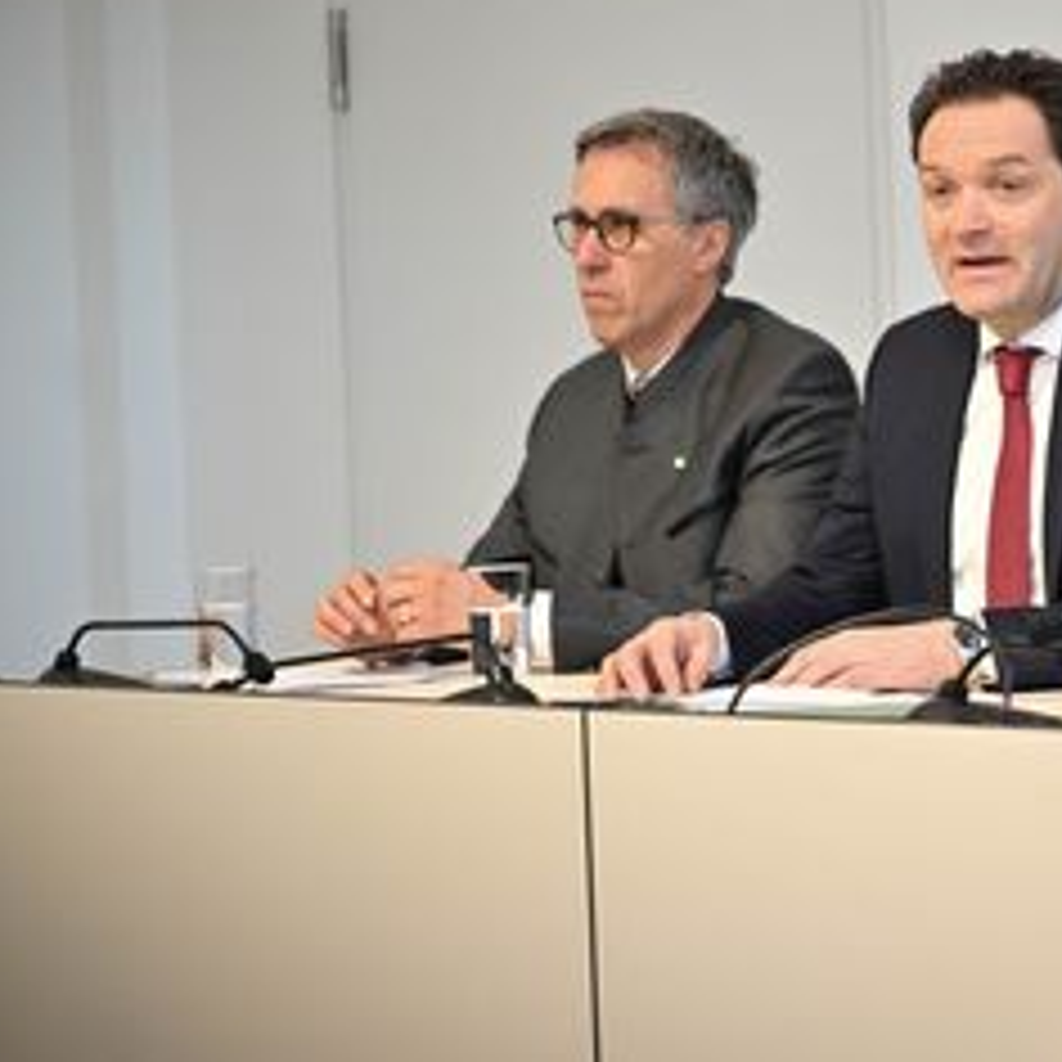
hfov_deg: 13.4
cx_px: 963
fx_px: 4478
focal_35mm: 129
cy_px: 488
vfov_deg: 13.5
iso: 500
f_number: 2.8
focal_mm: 70
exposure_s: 1/200
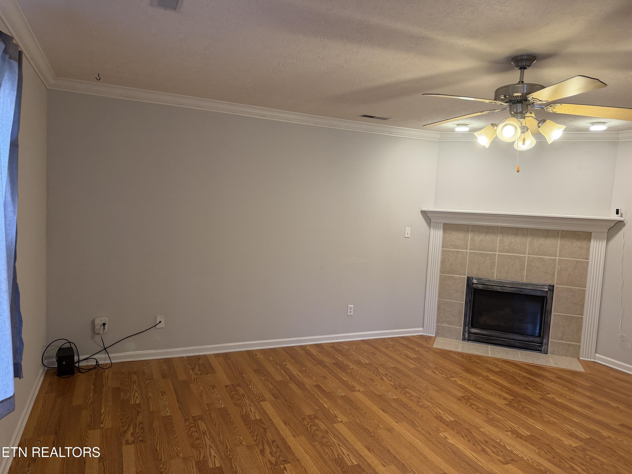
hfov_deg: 71.6
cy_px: 237
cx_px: 316
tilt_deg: -4.8
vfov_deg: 56.8
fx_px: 438
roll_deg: -3.7
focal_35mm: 24
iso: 200
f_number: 1.78
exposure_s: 1/120
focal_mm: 6.76
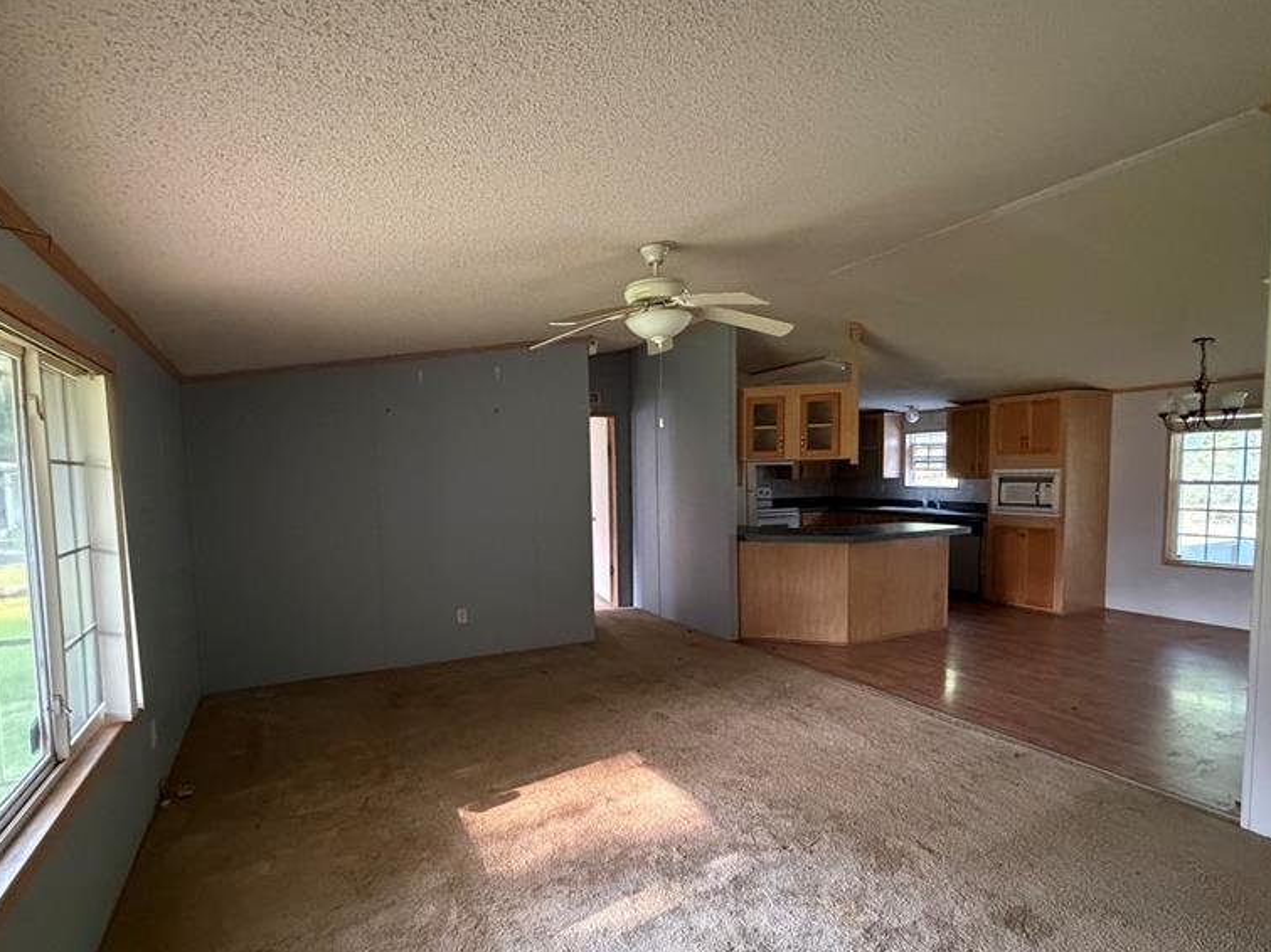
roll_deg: +0.8
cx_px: 613
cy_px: 523
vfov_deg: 68.5
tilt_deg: -3.8
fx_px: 698
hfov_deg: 84.6
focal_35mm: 19
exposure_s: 1/60
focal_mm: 2.22
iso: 1000
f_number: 2.2
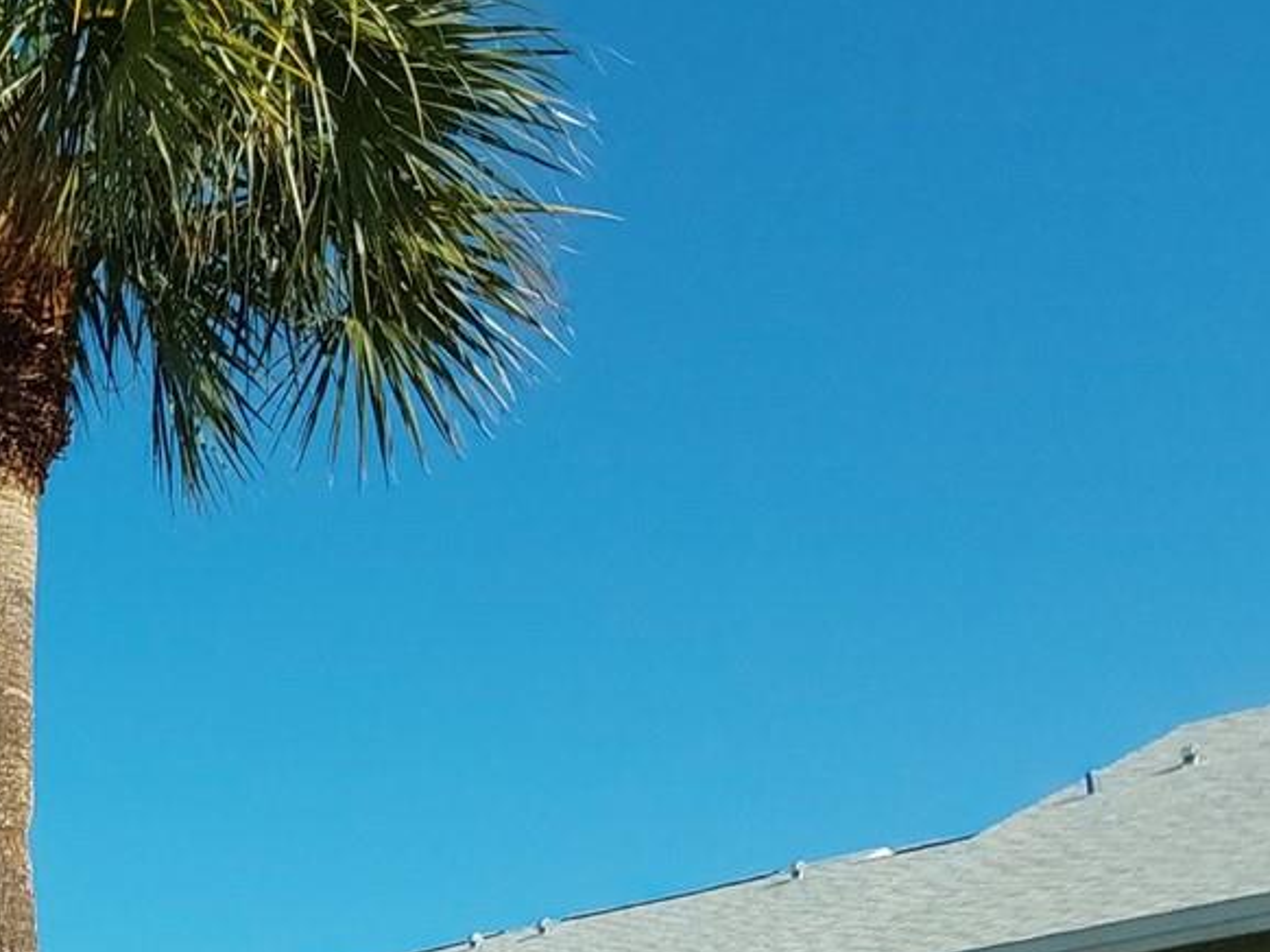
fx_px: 2824
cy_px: 987
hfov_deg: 22.5
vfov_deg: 18.5
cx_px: -399
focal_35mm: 77
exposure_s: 1/2279
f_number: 1.9
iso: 50
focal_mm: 2.91
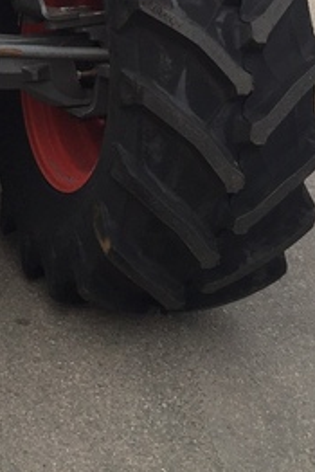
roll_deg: +1.7
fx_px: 1206
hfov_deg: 14.0
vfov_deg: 20.7
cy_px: -86
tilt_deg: -7.4
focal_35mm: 92
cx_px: -140
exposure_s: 1/176
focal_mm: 4.15
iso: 32
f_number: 2.2
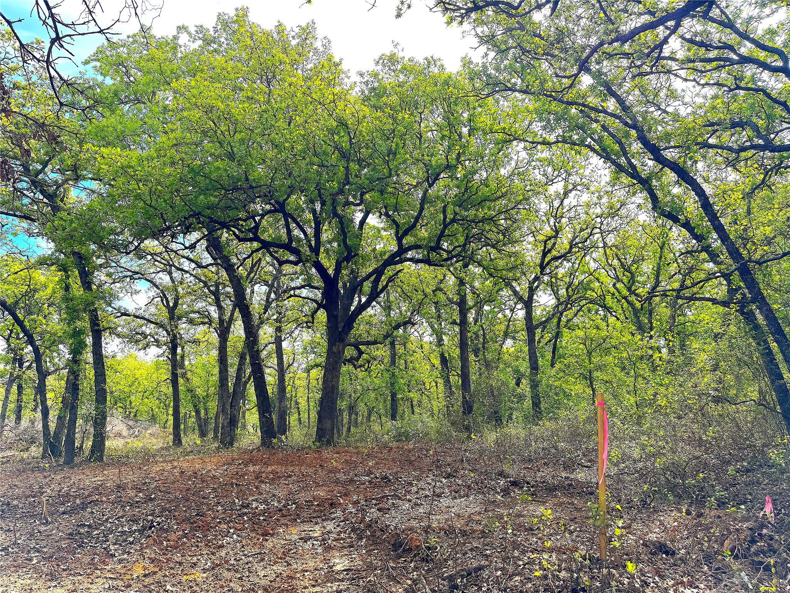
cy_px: 296
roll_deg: +2.9
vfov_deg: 56.8
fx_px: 548
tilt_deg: +16.1
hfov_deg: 71.6
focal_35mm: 24
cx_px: 395
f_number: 1.78
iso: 80
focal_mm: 6.76
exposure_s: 1/1818
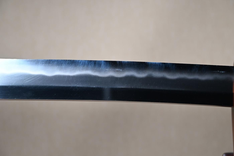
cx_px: 117
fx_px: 507
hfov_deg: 26.0
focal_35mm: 78
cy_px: 78
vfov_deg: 17.5
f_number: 4.8
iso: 100
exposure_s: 1
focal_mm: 52
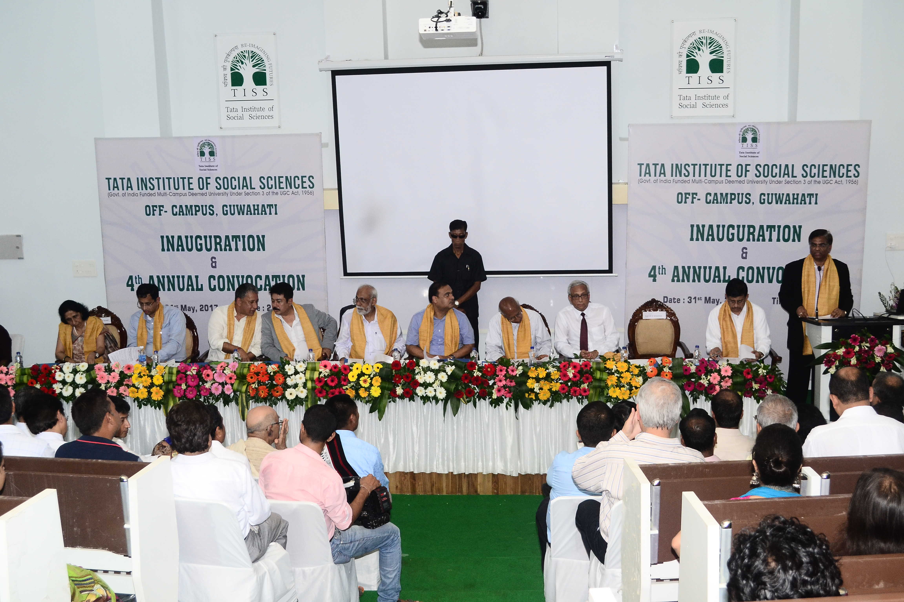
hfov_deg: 41.1
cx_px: 452
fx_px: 1205
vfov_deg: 28.1
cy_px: 301
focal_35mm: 48
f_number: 5.6
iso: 800
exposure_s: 1/125
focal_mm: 32
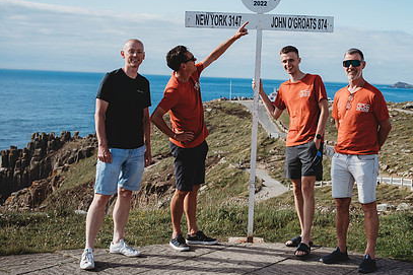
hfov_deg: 34.5
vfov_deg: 23.7
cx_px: 293
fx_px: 654
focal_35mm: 57
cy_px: 110
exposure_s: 1/1600
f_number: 4
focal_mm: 40
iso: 100
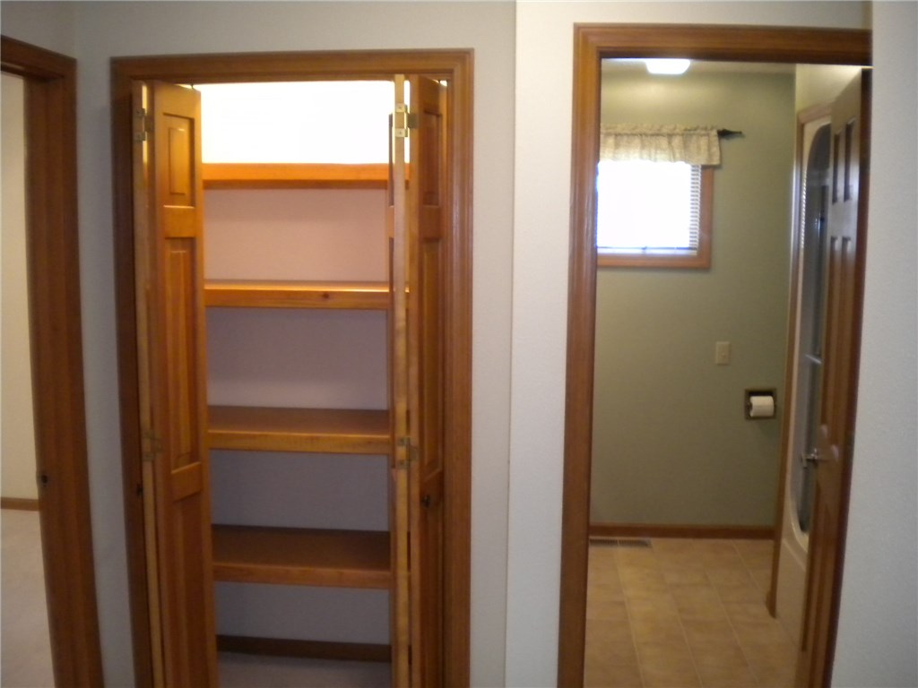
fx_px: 928
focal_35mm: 35
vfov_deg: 40.7
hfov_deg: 52.6
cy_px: 344
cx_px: 459
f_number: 3.1
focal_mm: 6.3
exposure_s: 1/33
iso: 400
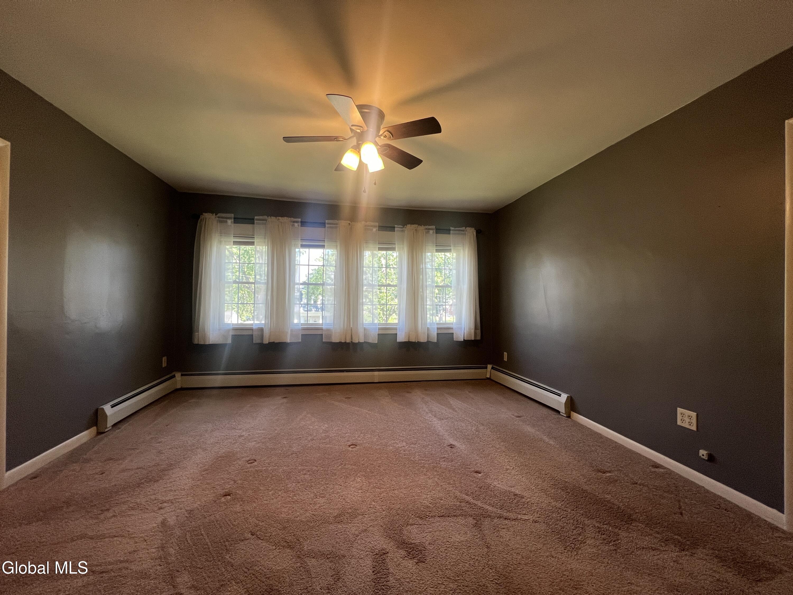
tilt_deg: +0.3
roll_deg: -0.8
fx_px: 298
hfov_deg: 106.2
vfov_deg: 89.9
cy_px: 298
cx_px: 396
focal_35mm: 13
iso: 200
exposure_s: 1/120
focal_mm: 1.57
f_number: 1.8
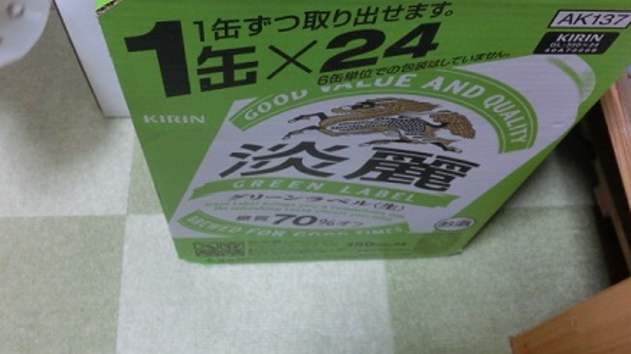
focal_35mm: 39
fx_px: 652
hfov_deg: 51.6
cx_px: 316
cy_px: 132
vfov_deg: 30.3
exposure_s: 1/60
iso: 800
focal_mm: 6.1
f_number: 3.2
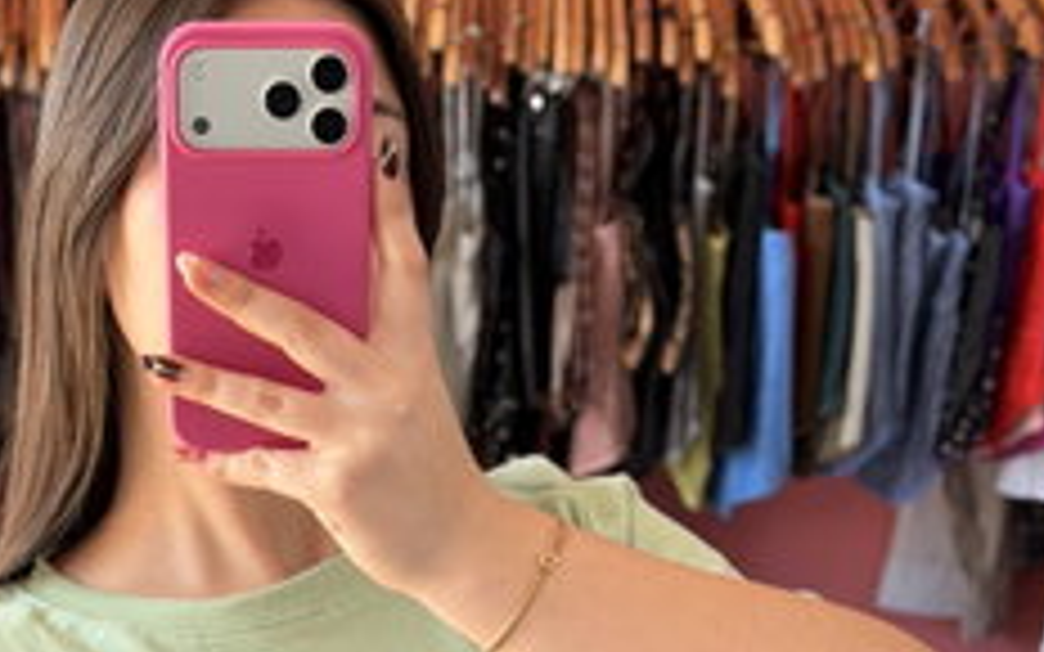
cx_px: 284
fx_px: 3329
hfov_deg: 17.7
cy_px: 1027
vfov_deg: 10.7
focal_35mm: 117
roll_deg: -0.5
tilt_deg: -15.4
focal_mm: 6.76
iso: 80
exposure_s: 1/121
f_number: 1.78
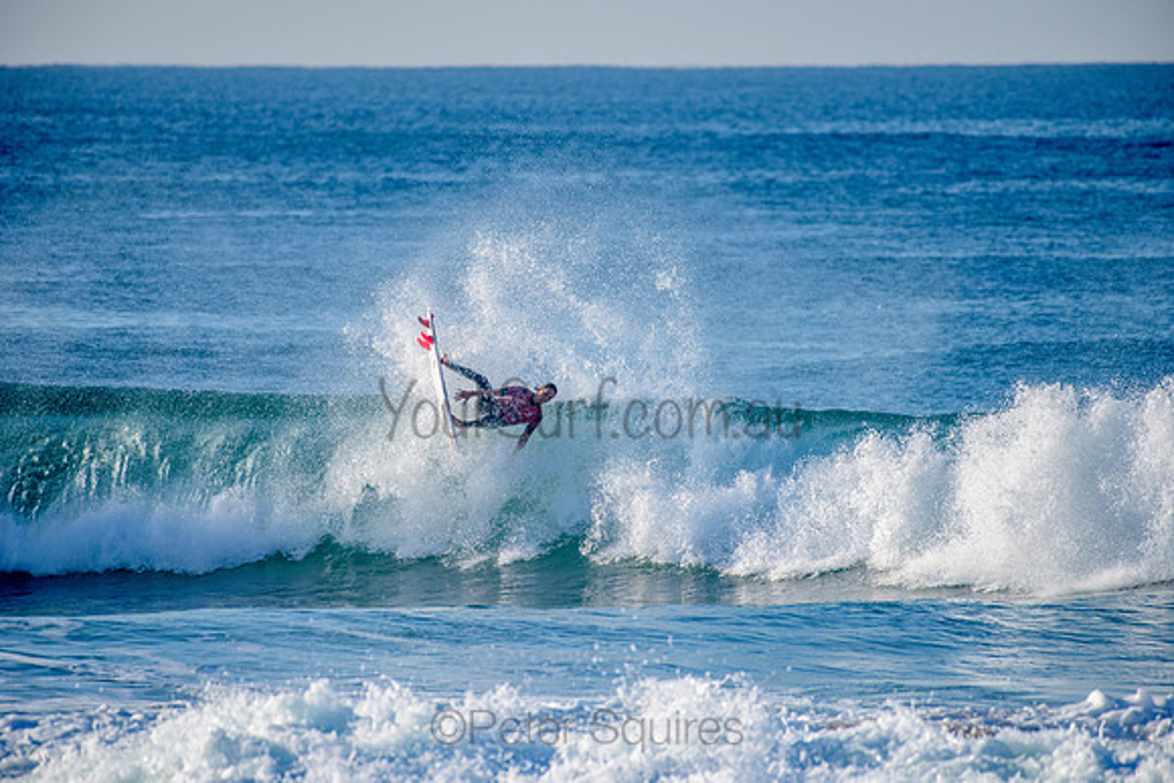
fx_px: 16309
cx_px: 587
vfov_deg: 2.8
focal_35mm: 500
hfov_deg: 4.1
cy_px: 392
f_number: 5.6
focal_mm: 500
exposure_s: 1/1600
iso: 180
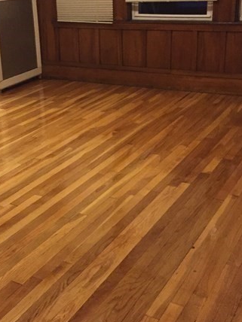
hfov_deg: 27.8
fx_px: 485
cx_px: 75
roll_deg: +3.0
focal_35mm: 52
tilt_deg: -19.0
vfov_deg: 36.8
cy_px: 144
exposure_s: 1/15
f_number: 2.2
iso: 320
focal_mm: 4.15
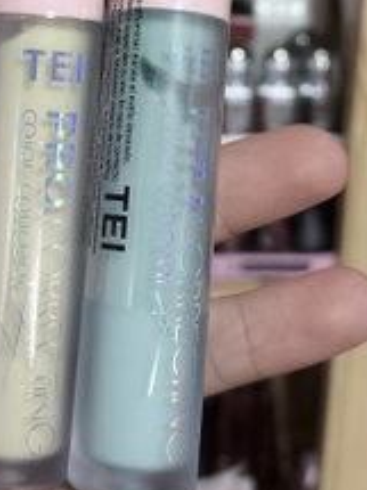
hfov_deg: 23.4
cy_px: 56
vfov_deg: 30.0
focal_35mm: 62
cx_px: 93
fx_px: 877
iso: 320
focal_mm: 4.71
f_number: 1.7
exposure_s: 1/33.3
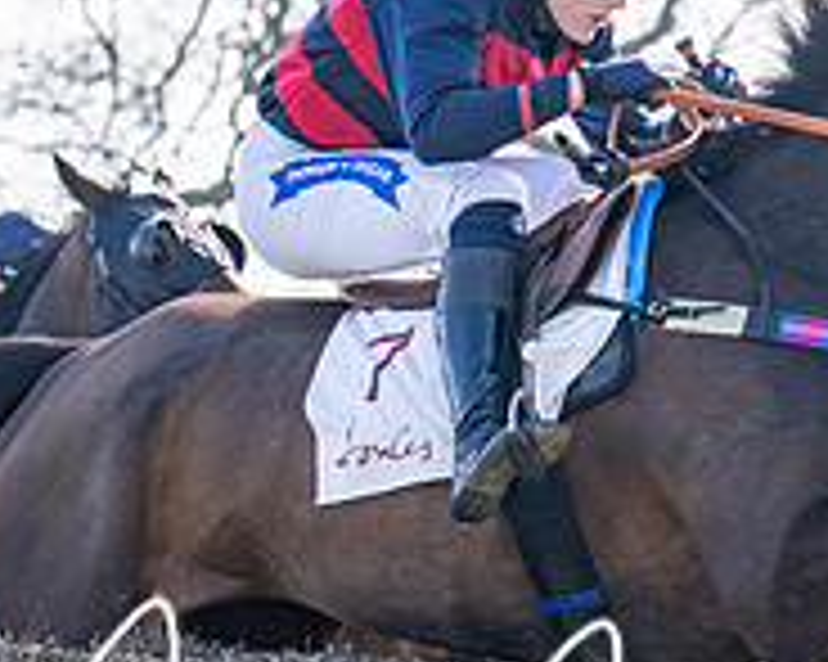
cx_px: 694
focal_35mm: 311
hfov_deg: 6.2
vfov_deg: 5.0
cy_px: 412
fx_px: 7617
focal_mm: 70
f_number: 4
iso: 200
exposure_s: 1/2000
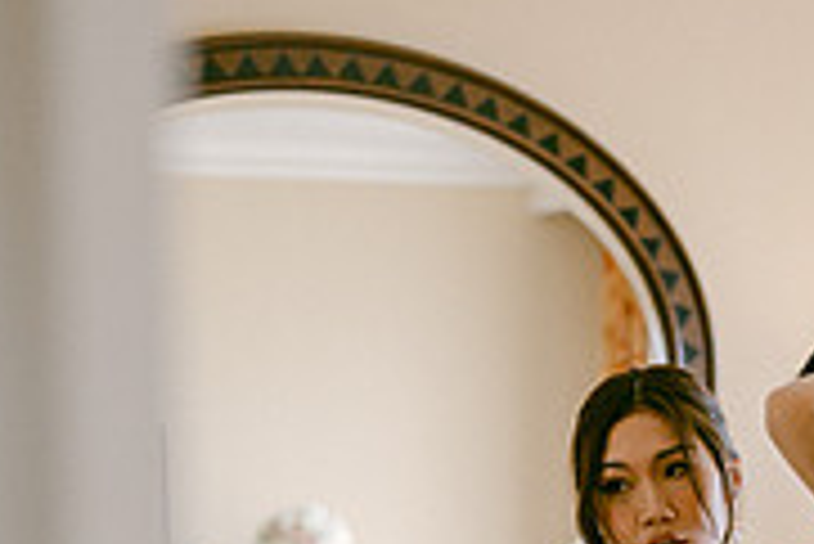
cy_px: 609
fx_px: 3621
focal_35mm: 160
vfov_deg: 8.5
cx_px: 481
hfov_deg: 12.8
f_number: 1.8
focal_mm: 50
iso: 400
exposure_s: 1/400
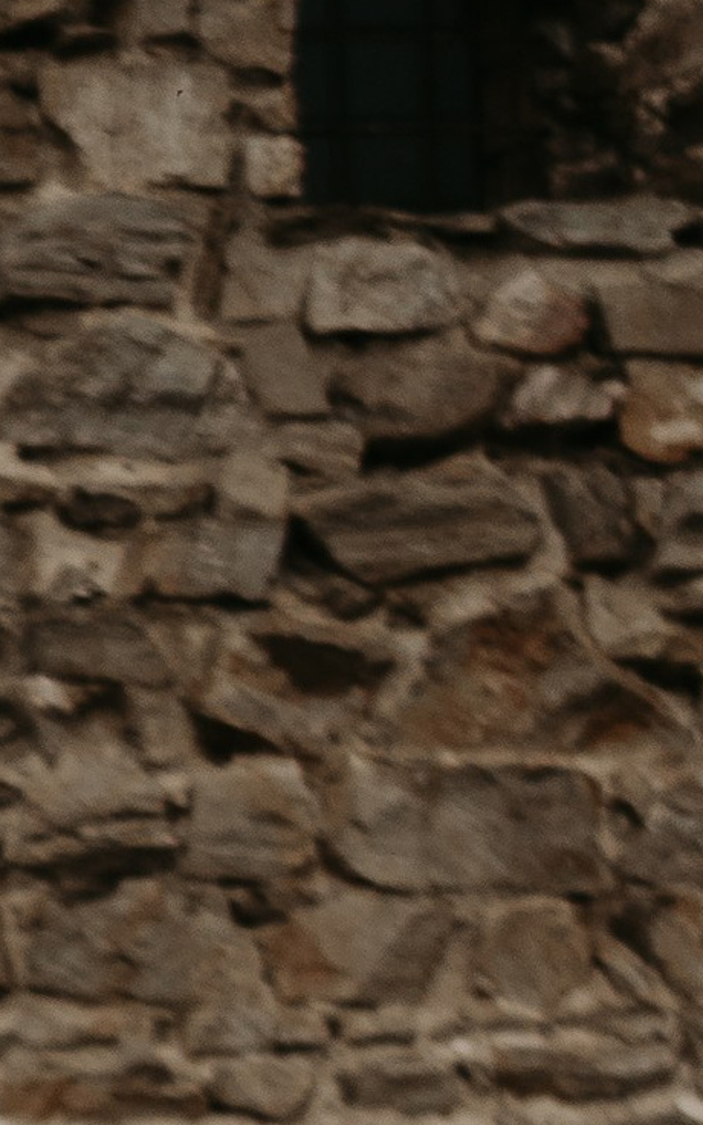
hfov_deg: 6.9
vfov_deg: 9.9
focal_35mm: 186
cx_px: -524
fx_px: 5702
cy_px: 2736
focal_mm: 35
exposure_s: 1/4000
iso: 320
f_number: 1.4
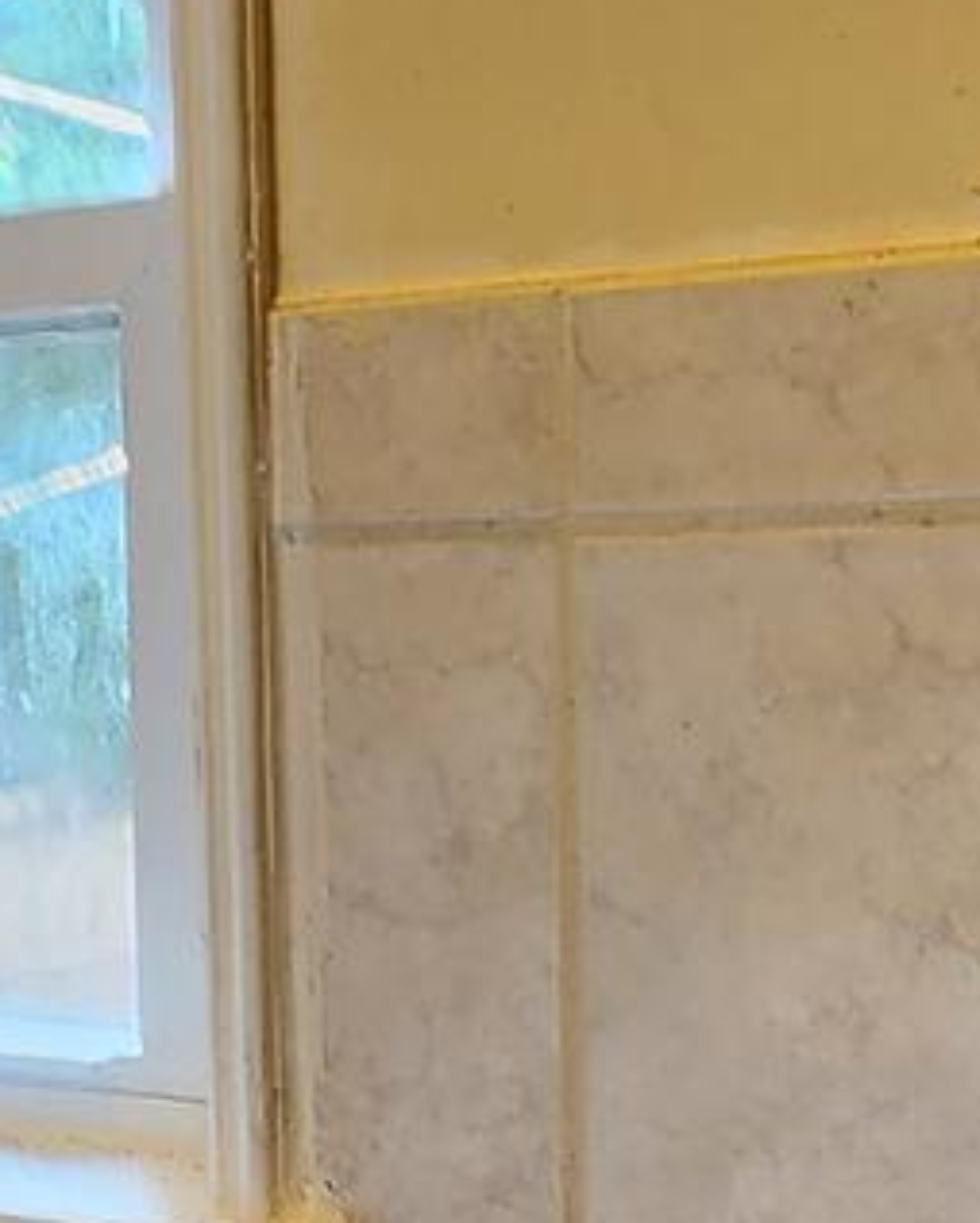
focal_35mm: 82
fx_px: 2970
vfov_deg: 22.3
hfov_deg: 17.6
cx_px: -289
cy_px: 1242
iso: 200
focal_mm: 2.2
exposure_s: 1/60
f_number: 2.2
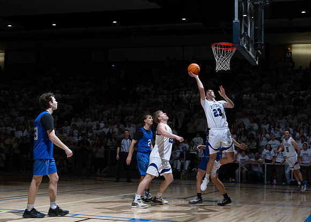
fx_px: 490
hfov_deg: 34.9
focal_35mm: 55
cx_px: 204
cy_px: 117
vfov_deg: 25.5
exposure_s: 1/60
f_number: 6.3
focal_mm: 43
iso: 100
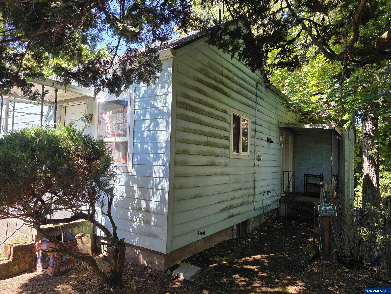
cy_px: 147
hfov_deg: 73.9
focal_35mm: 23
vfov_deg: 58.9
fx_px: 260
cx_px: 196
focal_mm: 6.3
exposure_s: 1/359
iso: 50
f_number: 1.7
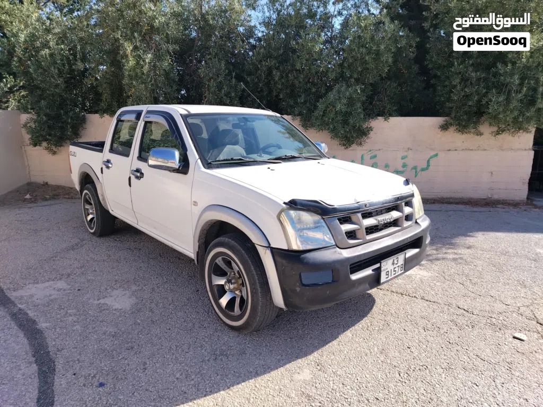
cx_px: 272
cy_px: 204
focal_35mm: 24
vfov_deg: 56.8
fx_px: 376
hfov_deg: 71.6
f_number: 1.75
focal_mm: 5.25
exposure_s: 1/490
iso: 100
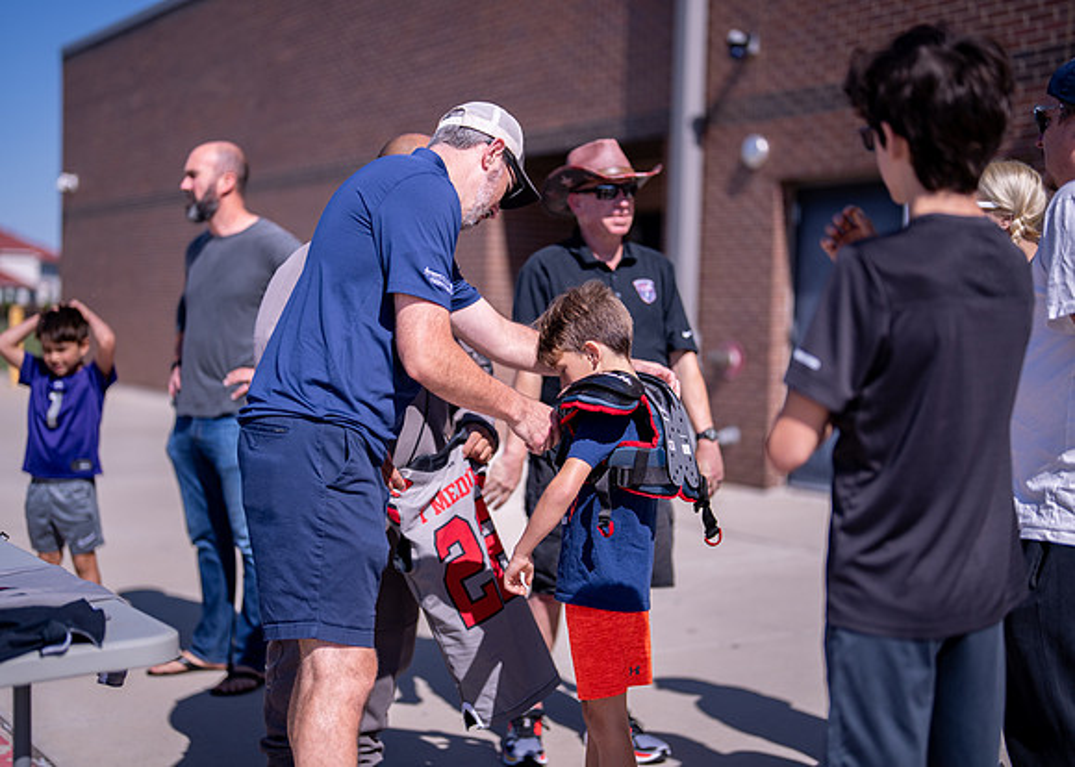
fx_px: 1599
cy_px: 384
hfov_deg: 37.2
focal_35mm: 52
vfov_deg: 27.0
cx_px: 538
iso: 100
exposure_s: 1/10000
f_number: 1.2
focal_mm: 50
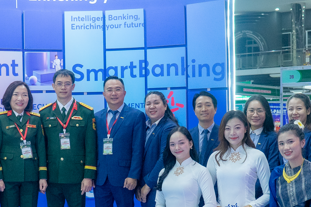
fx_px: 561
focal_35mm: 65
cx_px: 53
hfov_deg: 30.1
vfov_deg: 20.7
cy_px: 160
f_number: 3.2
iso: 1600
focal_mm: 20
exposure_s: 1/125
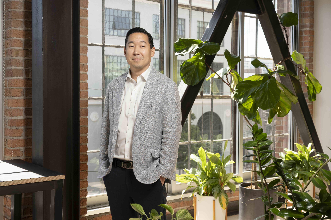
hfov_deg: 39.6
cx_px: 166
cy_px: 110
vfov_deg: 27.0
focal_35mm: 50
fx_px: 460
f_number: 8
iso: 250
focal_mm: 50
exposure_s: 1/200
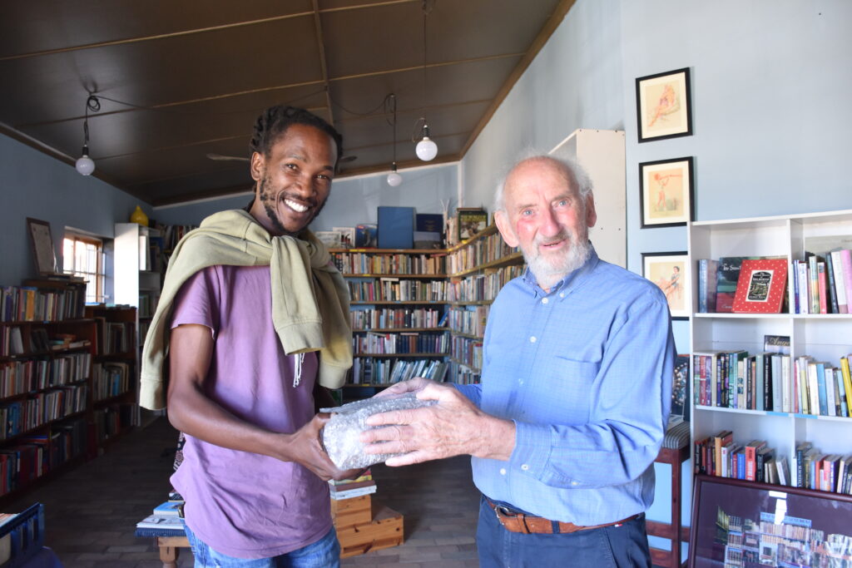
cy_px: 284
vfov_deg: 47.9
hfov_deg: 67.4
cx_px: 426
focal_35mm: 27
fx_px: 639
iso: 800
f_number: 4
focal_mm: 18
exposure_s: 1/60
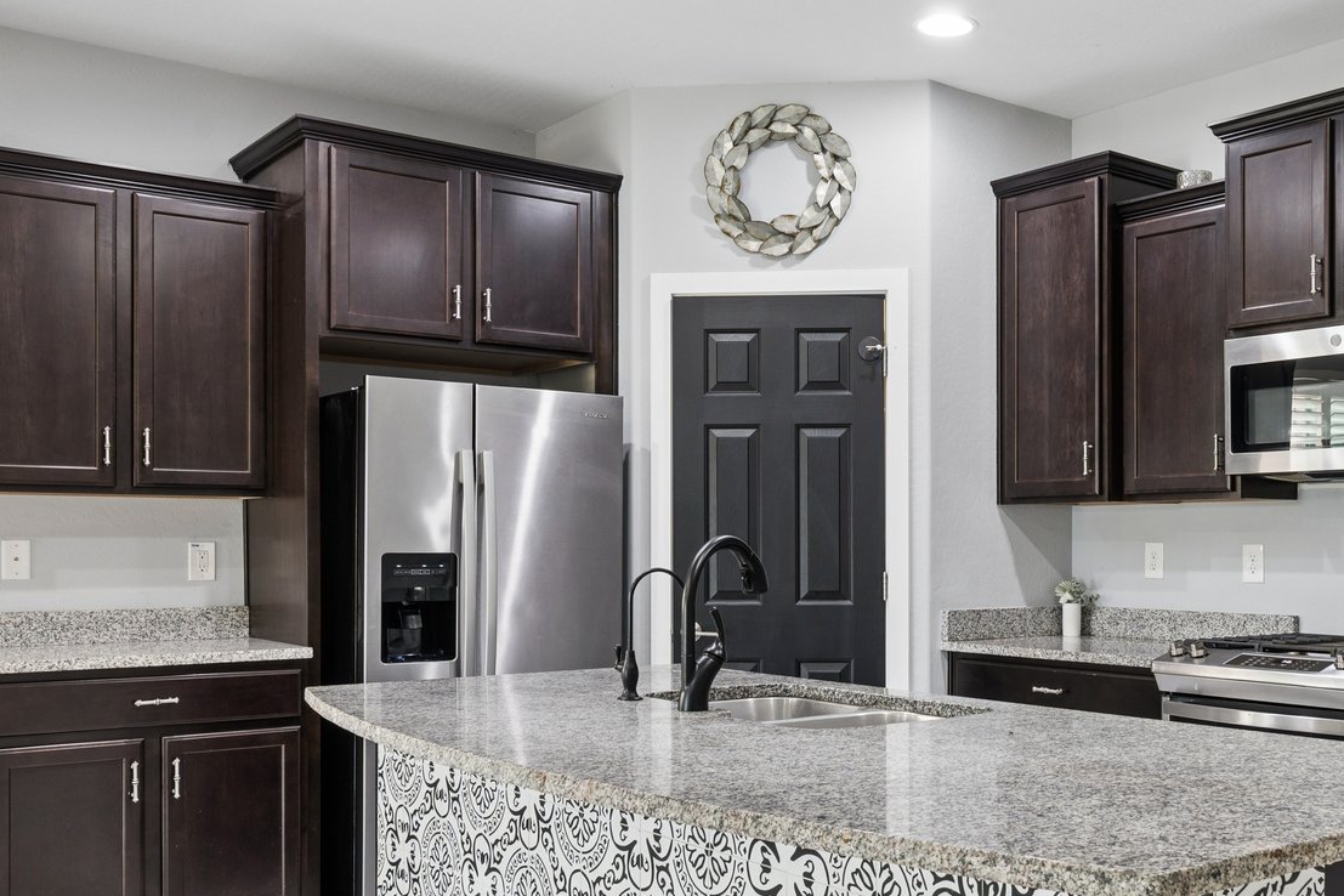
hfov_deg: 50.1
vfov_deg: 35.0
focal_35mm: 38
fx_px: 1416
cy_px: 528
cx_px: 872
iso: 320
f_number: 8
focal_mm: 20.5
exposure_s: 1/5
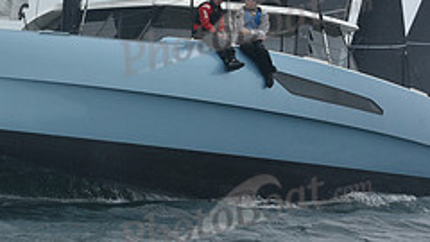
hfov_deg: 9.4
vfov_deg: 5.3
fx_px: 2600
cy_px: -39
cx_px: 29
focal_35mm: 228
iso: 320
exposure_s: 1/1000
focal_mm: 90
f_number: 6.3
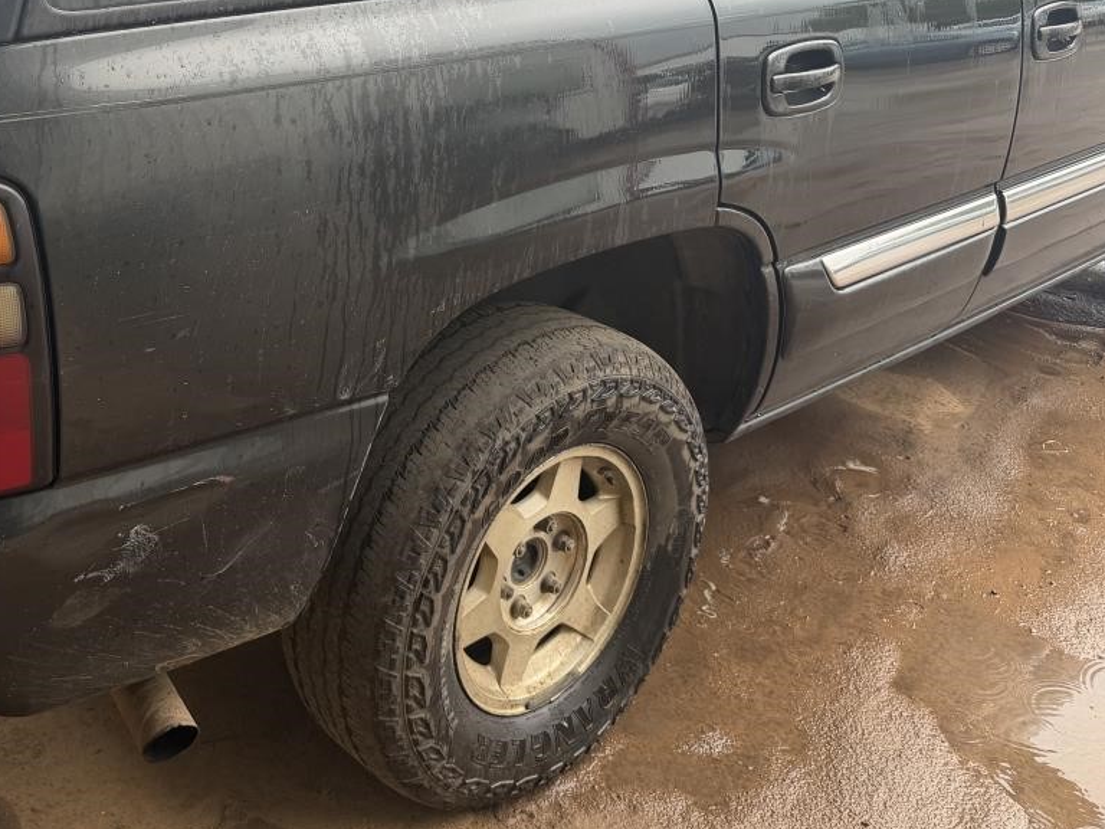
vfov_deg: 34.8
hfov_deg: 45.5
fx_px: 1277
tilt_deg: -17.2
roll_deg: -0.6
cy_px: 167
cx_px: 305
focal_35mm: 40
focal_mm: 6.76
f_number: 1.78
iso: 80
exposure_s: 1/253
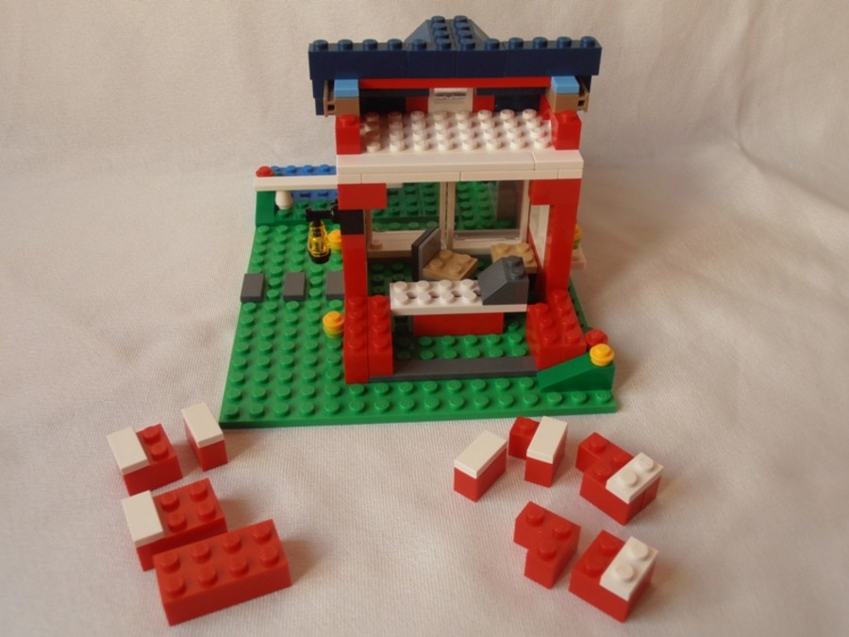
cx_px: 424
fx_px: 907
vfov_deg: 38.7
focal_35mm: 37
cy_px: 318
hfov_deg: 50.1
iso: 100
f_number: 3.9
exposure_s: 1/40
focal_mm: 6.61
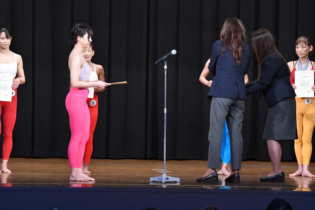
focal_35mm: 202
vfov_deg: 6.8
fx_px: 1767
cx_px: 158
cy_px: 105
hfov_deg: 10.2
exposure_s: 1/400
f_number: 5.6
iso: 8000
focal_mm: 135
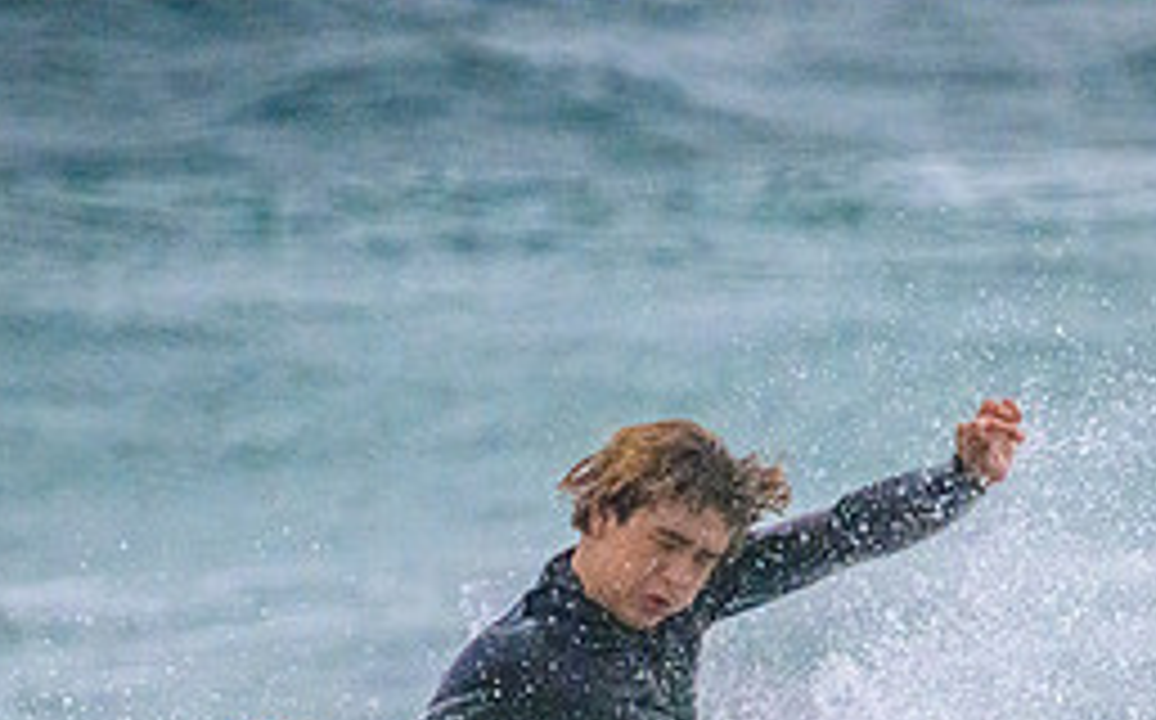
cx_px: 702
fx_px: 57968
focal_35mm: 1842
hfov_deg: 1.1
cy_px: 862
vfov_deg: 0.7
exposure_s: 1/2000
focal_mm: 800
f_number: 11
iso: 14400
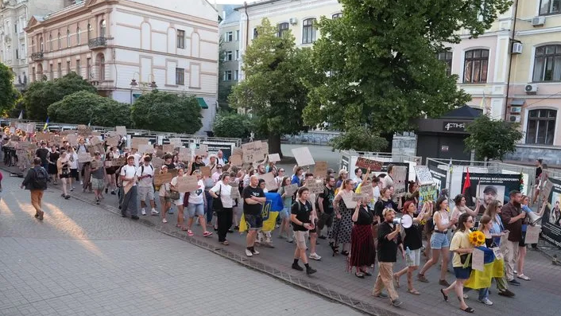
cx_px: 285
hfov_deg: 62.6
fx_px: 461
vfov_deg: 37.6
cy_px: 187
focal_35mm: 31
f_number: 8
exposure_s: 1/320
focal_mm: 29
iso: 4000
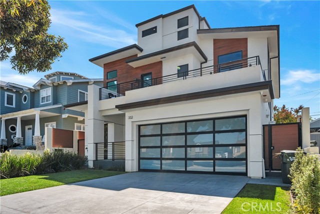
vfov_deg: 58.4
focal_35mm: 22
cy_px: 107
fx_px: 191
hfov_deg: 79.9
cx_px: 160
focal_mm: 21.5
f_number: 10
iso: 1250
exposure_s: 1/1600
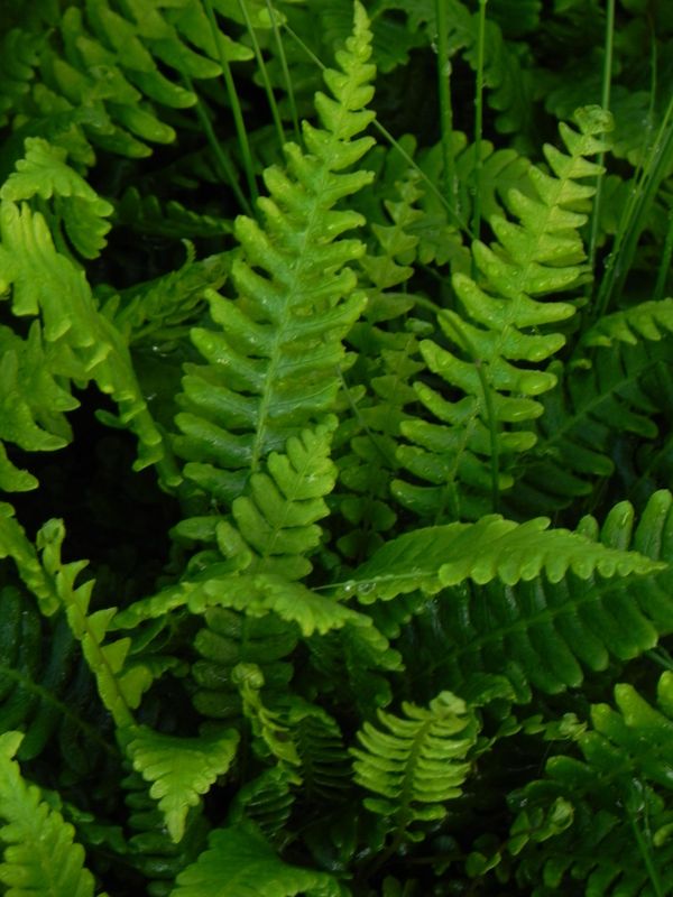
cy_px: 448
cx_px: 336
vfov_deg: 5.9
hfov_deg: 4.4
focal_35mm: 337
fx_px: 8736
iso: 160
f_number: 5
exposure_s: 1/8
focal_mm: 59.9
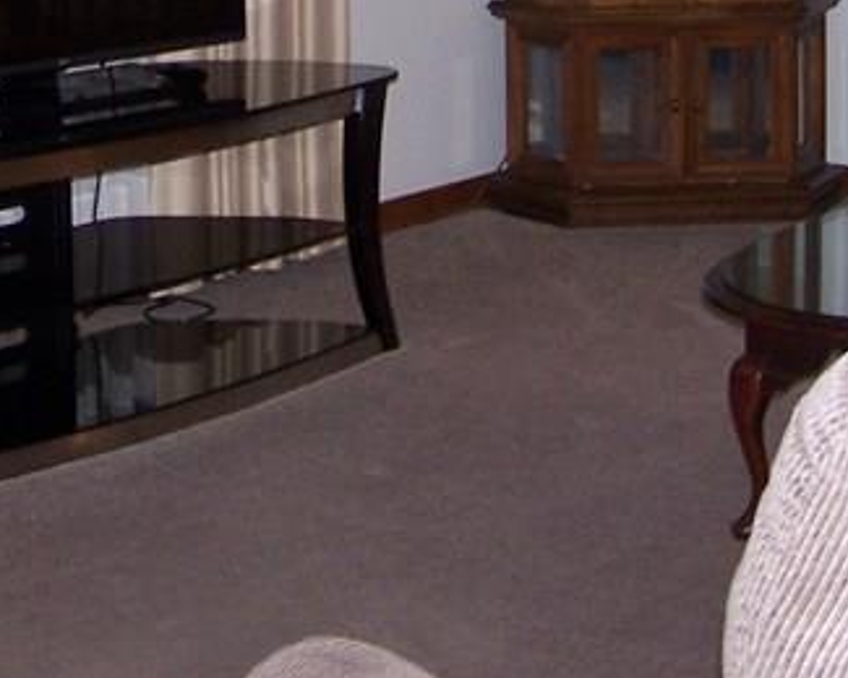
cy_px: -256
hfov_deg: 16.4
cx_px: 324
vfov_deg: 12.7
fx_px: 2936
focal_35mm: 117
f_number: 2.8
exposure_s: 1/60
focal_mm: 6.3
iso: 140
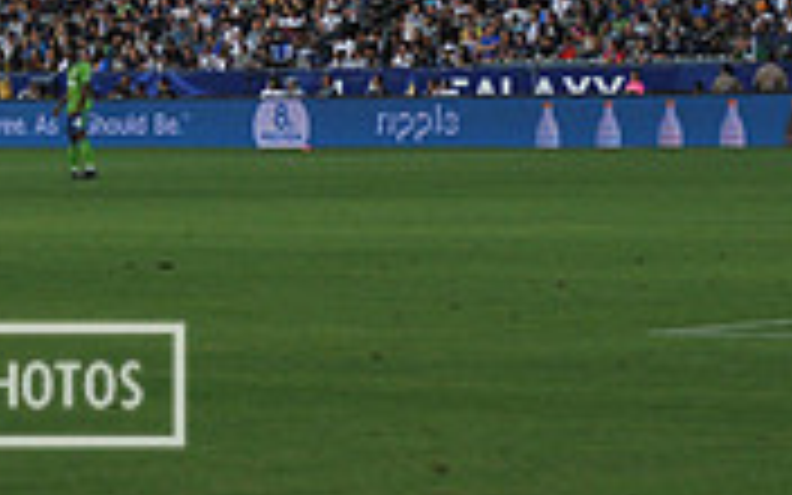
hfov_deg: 8.8
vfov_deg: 5.5
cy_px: -292
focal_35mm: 235
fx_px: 5072
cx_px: -135
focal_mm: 70
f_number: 2.8
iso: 1600
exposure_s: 1/3200
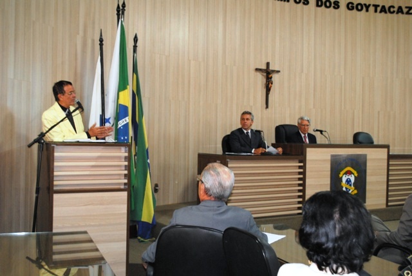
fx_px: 481
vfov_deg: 32.0
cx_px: 206
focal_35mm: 42
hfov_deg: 46.4
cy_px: 138
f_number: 4.5
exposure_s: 1/10
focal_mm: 28
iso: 800
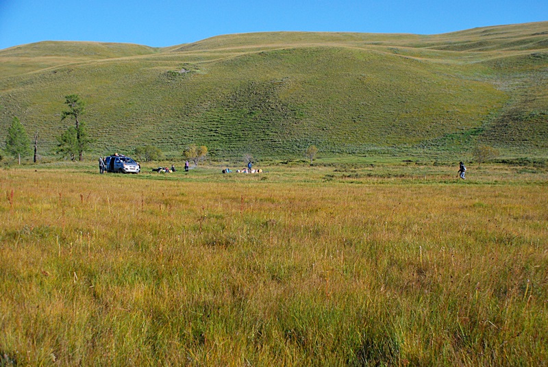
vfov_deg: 32.0
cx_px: 274
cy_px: 184
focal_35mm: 42
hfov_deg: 46.3
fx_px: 640
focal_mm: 28
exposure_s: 1/1250
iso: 400
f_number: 5.6
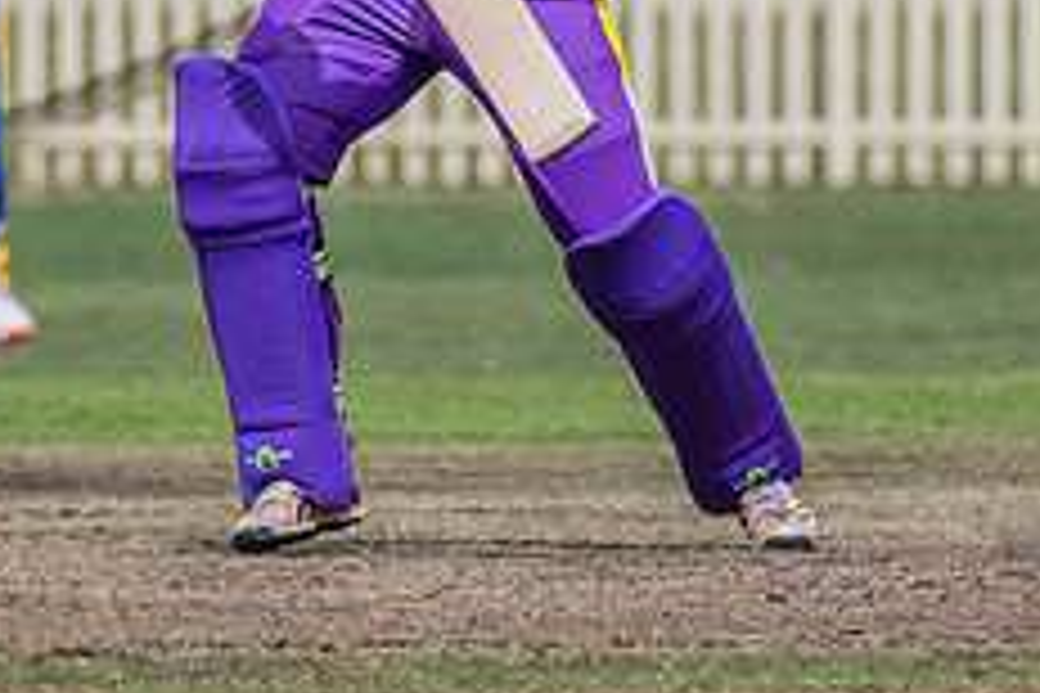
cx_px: 617
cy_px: -24
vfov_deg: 0.9
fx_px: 45554
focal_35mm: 1577
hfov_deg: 1.3
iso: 800
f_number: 8
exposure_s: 1/2500
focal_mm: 550
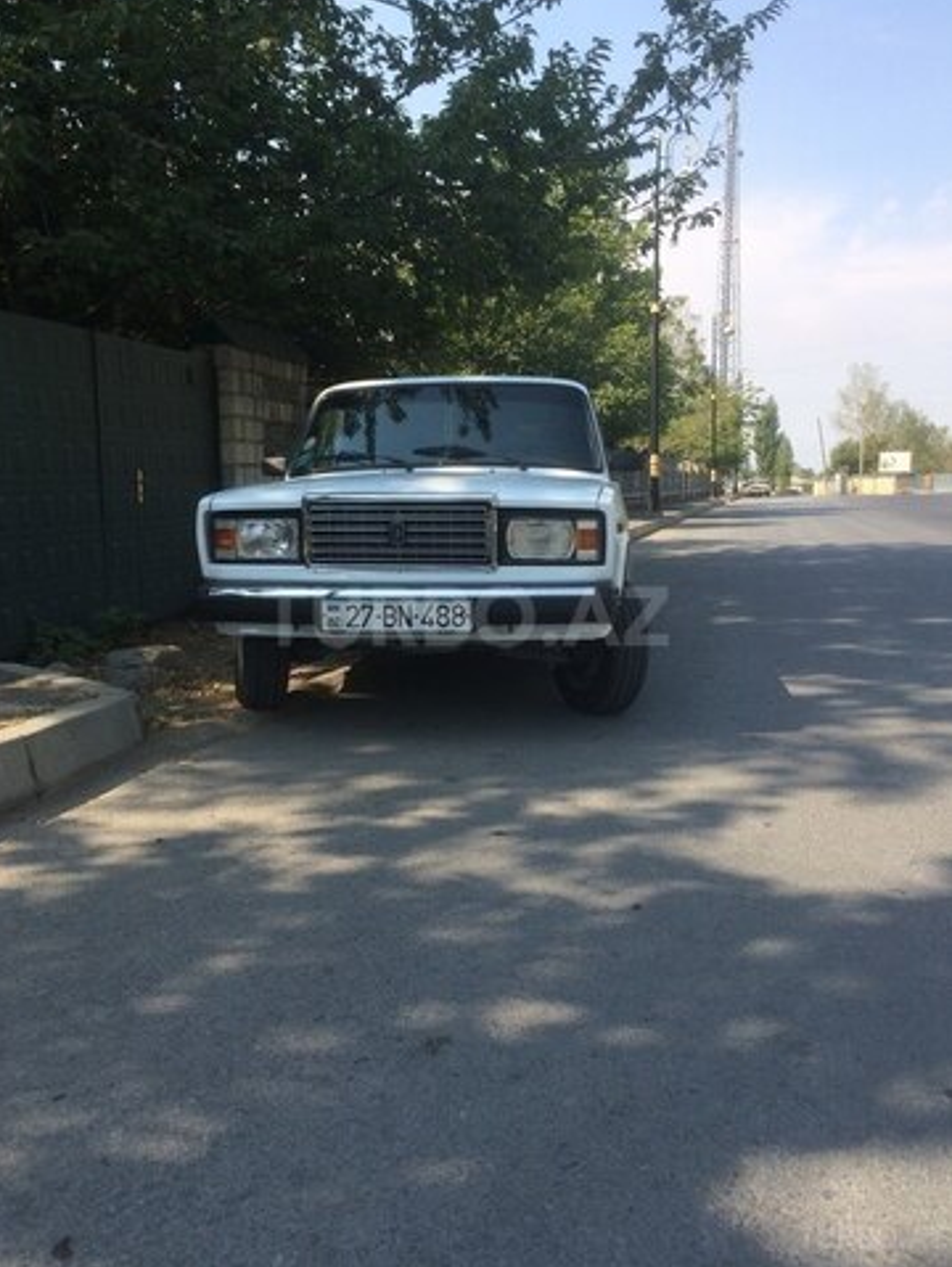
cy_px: 616
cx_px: 465
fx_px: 1099
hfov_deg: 46.8
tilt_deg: -7.0
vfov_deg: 59.9
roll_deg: -0.5
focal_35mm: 30
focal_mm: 4.15
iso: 32
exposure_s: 1/1109
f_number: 2.2
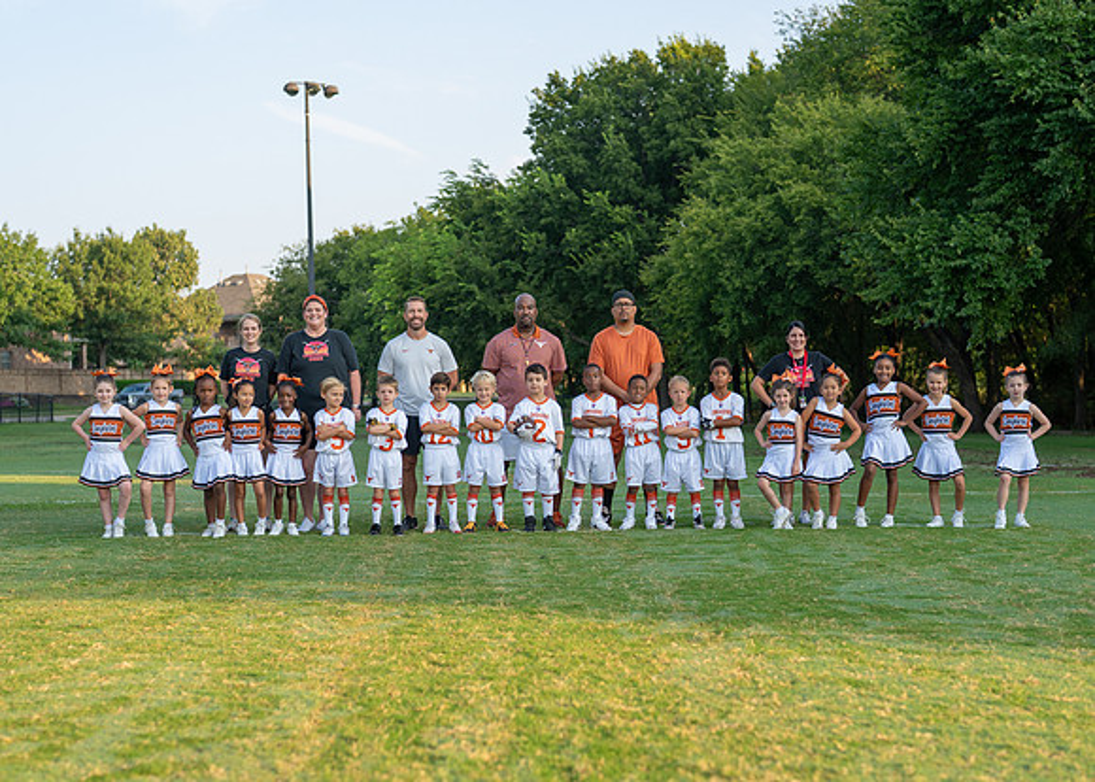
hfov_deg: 30.4
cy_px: 465
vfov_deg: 22.0
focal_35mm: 65
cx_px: 571
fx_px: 2012
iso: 100
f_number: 2.2
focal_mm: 50
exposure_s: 1/800
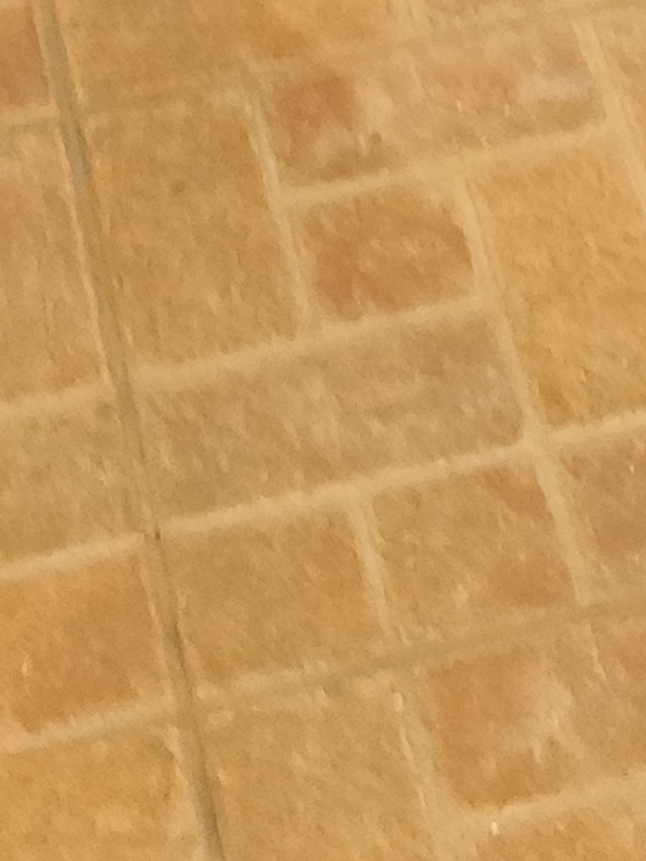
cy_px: -2031
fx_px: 4032
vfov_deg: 8.9
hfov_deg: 9.1
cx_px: 567
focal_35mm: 162
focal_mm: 6.19
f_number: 1.65
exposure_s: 1/25
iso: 1000
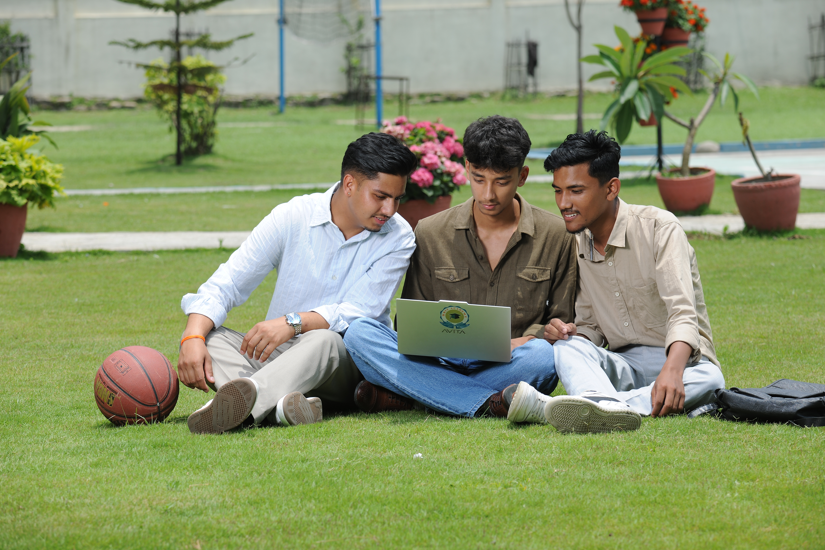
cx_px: 412
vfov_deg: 9.8
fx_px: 3208
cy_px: 275
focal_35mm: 140
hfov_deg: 14.7
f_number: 7.1
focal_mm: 140
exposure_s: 1/250
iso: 100
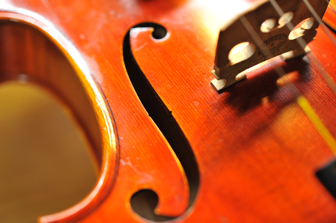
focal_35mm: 64
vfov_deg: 21.2
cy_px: 115
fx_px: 597
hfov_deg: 31.4
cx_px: 172
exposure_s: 1/100
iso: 1600
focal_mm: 60
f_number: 4
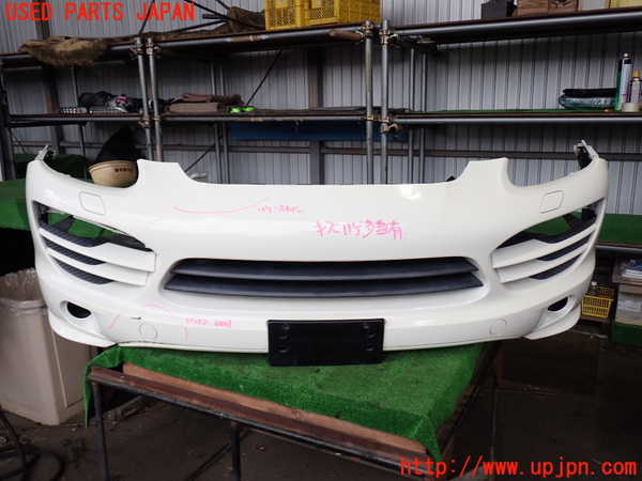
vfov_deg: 46.8
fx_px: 556
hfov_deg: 60.0
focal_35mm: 30
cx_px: 321
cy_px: 240
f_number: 2.3
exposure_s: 1/100
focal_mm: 5.4
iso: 100
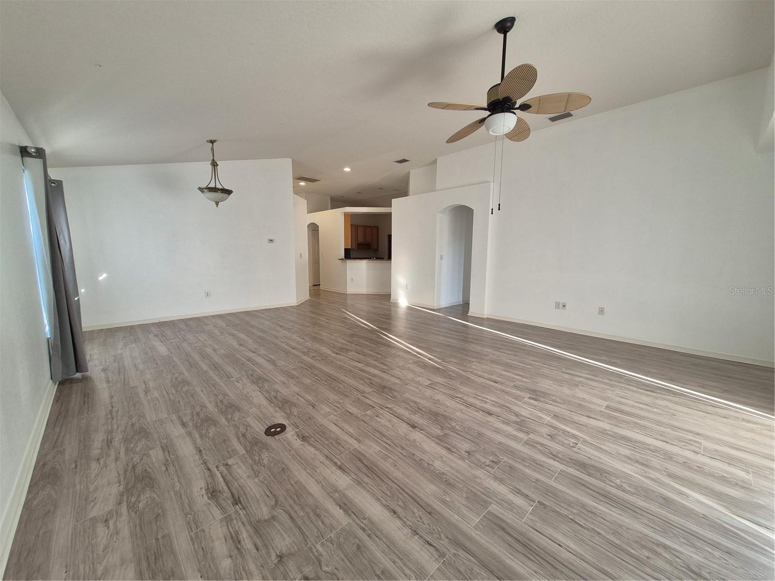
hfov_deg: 106.2
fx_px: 291
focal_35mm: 13
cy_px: 290
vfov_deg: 89.9
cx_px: 388
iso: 100
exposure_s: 1/60
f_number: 2.2
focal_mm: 1.74
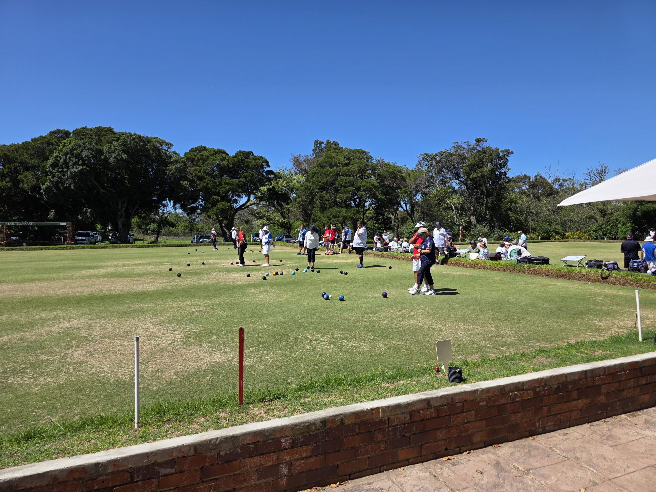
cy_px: 246
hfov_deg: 73.9
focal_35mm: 23
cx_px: 328
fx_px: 436
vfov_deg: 58.9
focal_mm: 6.3
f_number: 1.7
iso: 80
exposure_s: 1/6355
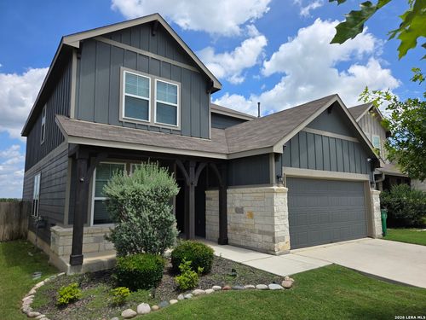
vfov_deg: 58.9
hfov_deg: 73.9
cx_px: 213
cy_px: 160
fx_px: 283
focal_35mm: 23
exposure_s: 1/1695
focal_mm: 5.4
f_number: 1.8
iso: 25
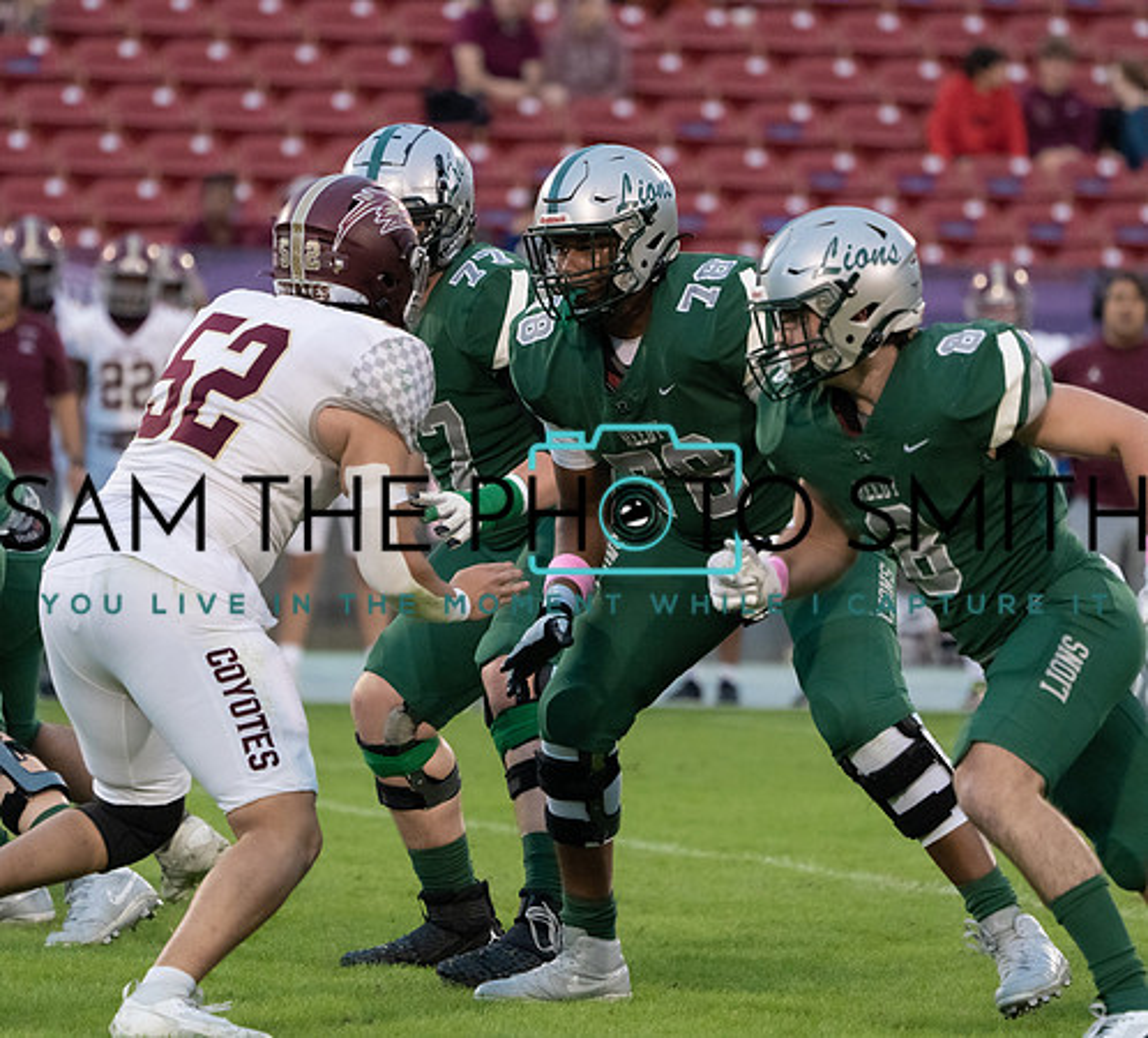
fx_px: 13889
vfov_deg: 4.3
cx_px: 604
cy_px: 476
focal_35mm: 388
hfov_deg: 4.7
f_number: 5.6
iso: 6400
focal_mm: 297
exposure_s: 1/1250
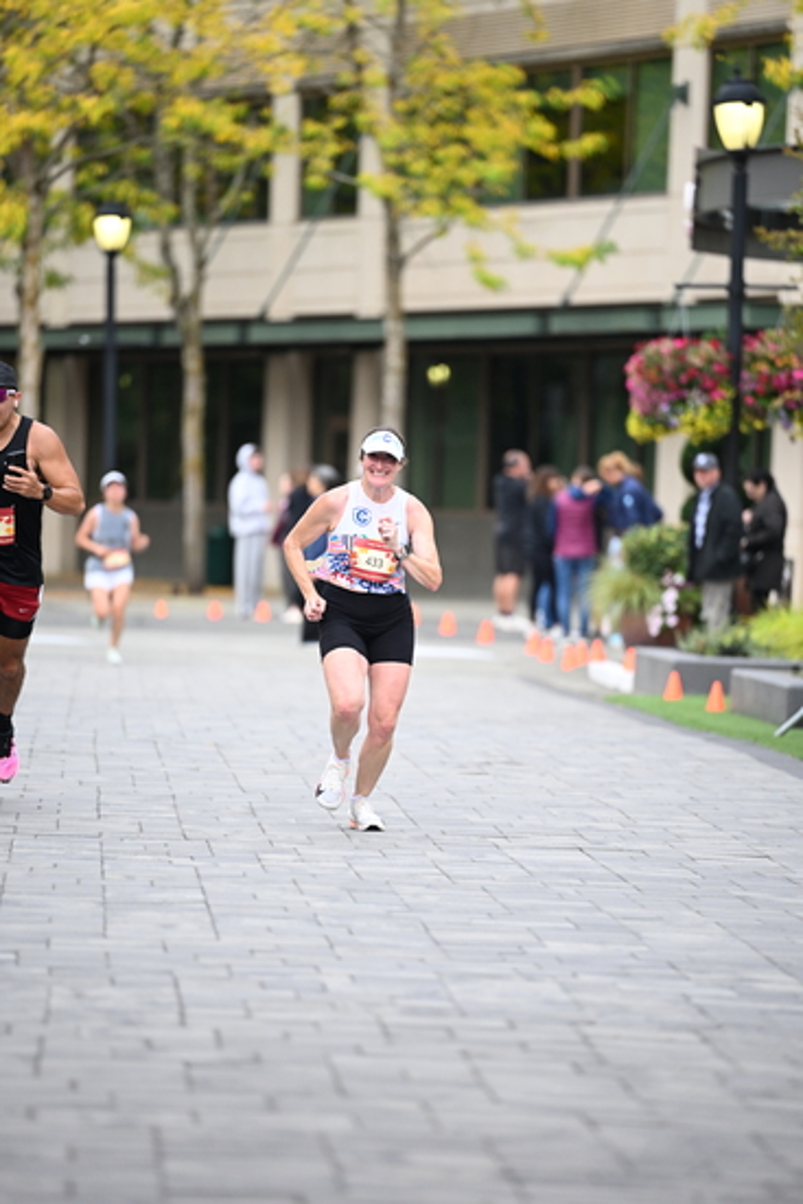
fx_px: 6687
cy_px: 602
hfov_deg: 6.9
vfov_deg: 10.3
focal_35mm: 200
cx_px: 402
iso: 1000
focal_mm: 200
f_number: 2.8
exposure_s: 1/1600
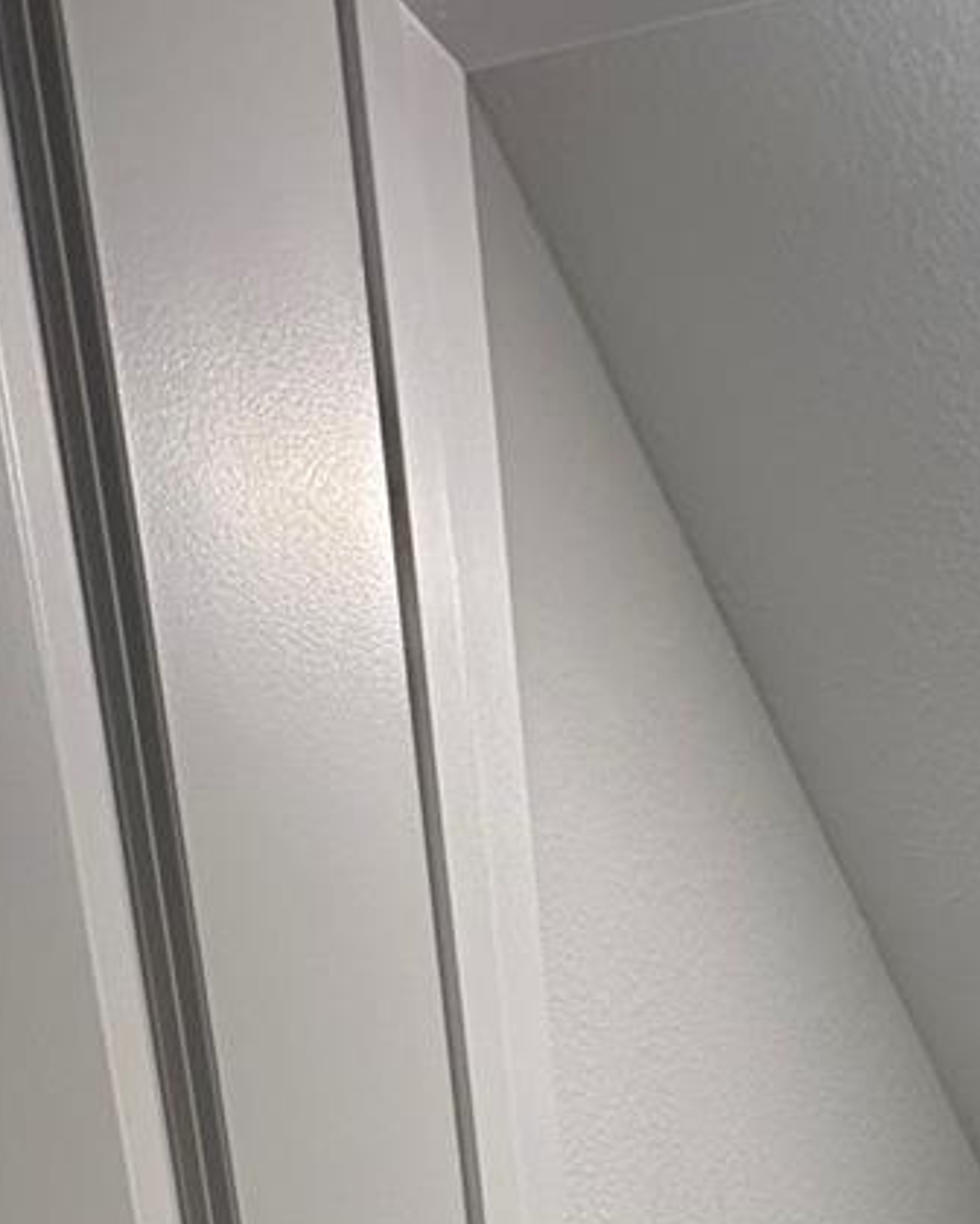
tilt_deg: -15.8
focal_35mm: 39
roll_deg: -1.9
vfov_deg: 32.6
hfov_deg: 31.5
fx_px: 1414
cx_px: 1199
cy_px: 1652
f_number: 2.2
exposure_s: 1/120
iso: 160
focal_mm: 2.22
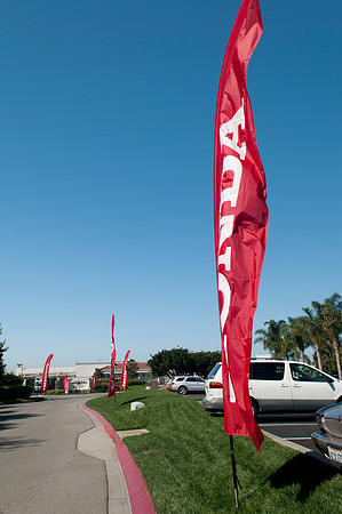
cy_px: 257
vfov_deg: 70.5
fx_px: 364
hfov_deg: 50.3
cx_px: 171
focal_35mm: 26
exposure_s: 1/320
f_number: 9
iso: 200
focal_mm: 17
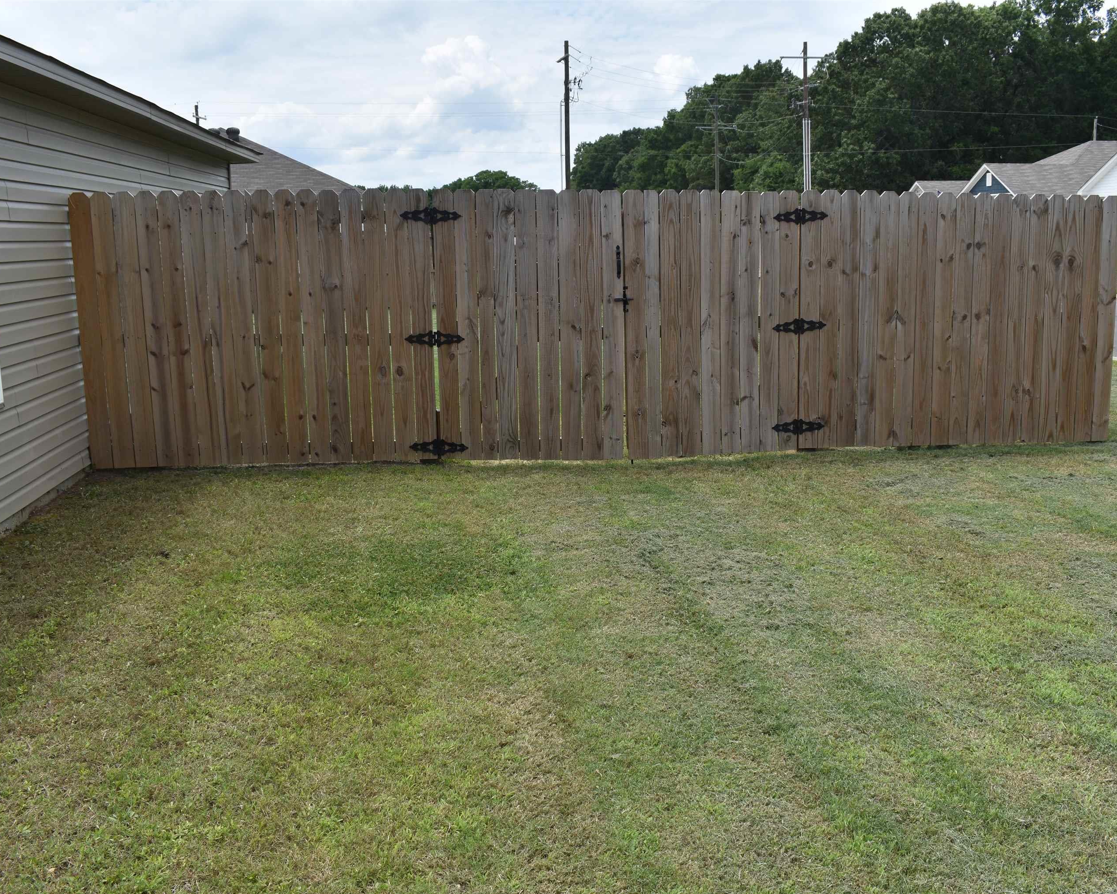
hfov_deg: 52.8
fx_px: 1124
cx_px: 598
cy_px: 449
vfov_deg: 43.4
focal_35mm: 34
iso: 100
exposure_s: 1/250
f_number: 8
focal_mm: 20
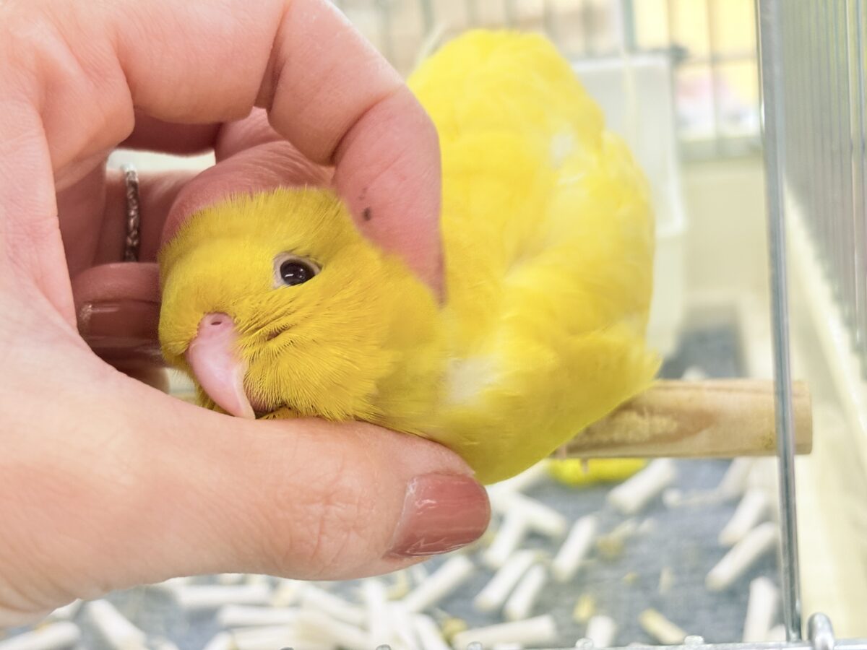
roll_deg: +9.1
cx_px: 434
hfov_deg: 36.8
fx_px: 1302
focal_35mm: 52
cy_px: 325
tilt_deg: -22.7
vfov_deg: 28.0
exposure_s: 1/33
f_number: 1.6
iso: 125
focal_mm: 5.96
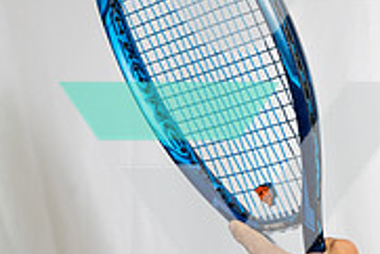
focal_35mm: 168
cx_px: 576
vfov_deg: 8.2
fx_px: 1775
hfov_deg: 11.7
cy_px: 206
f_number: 8
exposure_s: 1/250
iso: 100
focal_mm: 51
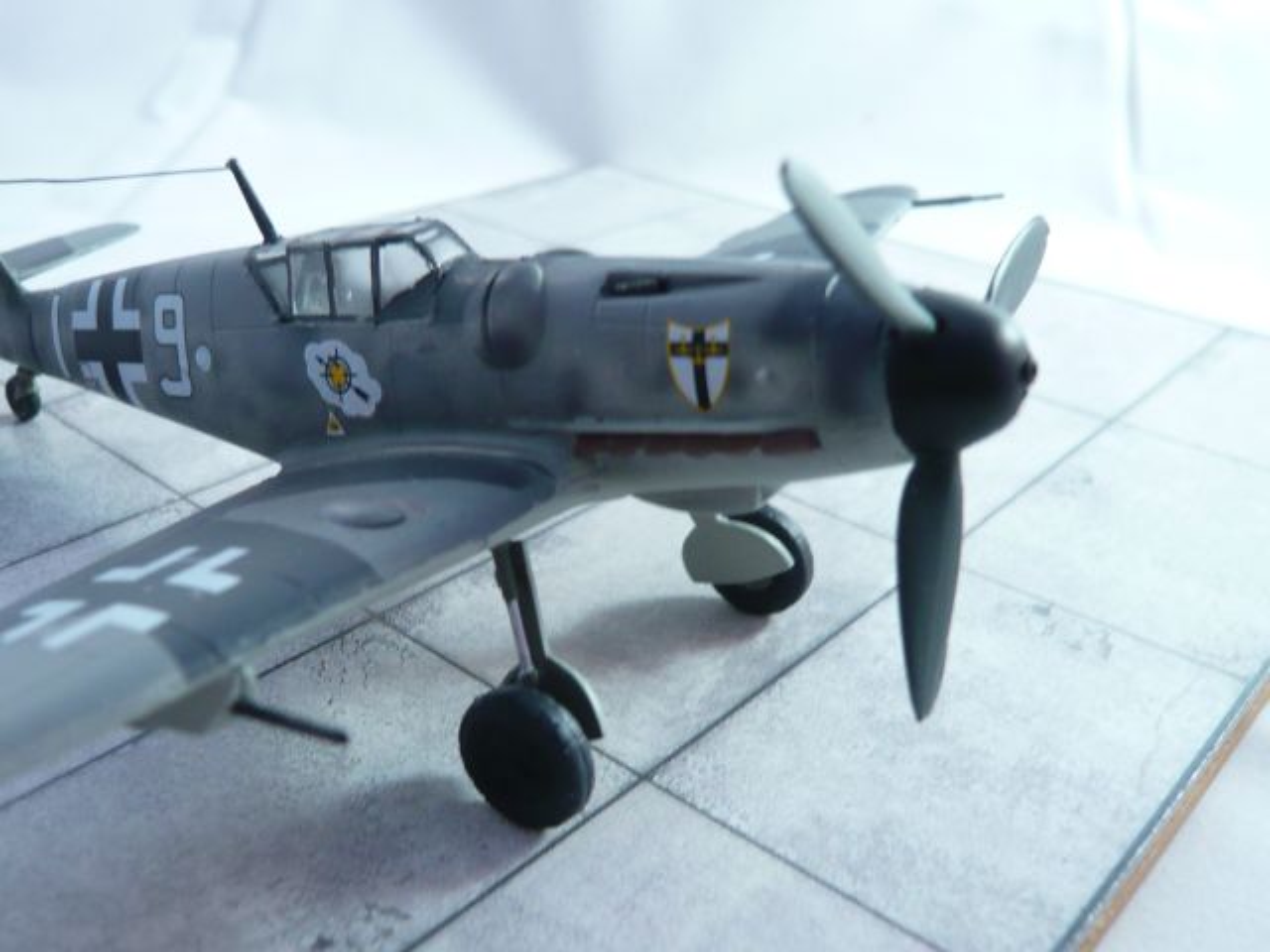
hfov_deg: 54.0
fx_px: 1247
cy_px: 476
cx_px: 635
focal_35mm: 34
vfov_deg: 41.8
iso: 200
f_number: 2.8
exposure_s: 1/8
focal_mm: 4.6
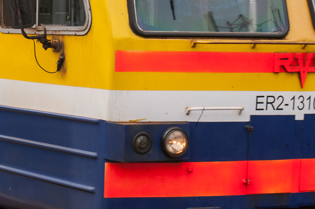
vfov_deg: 11.8
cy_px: 86
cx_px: 57
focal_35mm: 116
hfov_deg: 17.5
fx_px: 1014
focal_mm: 24
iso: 200
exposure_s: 1/160
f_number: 6.3
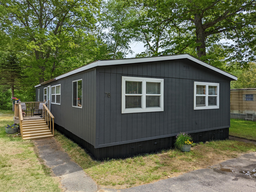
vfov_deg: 56.9
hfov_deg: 71.5
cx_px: 128
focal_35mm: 24
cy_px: 96
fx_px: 178
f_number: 1.85
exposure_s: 1/2020
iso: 38
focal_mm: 6.81
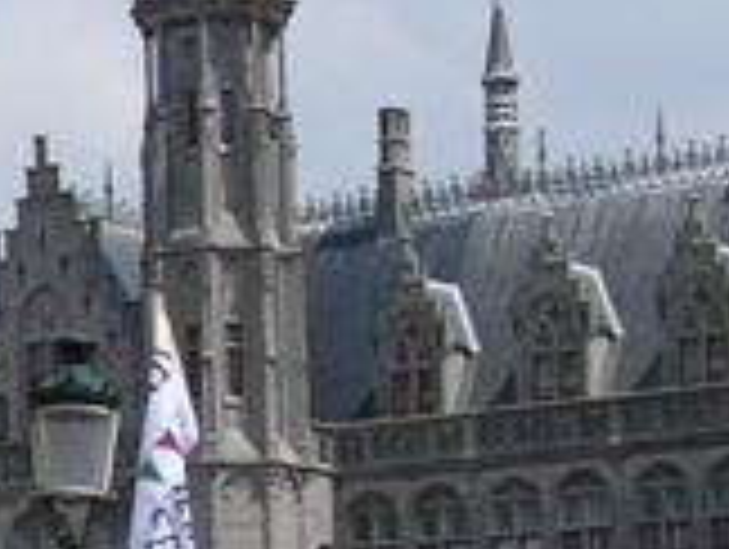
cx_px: -328
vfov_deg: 7.5
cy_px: 612
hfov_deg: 9.8
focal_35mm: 197
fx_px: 4155
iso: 50
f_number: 5.6
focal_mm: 5.8
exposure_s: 1/424
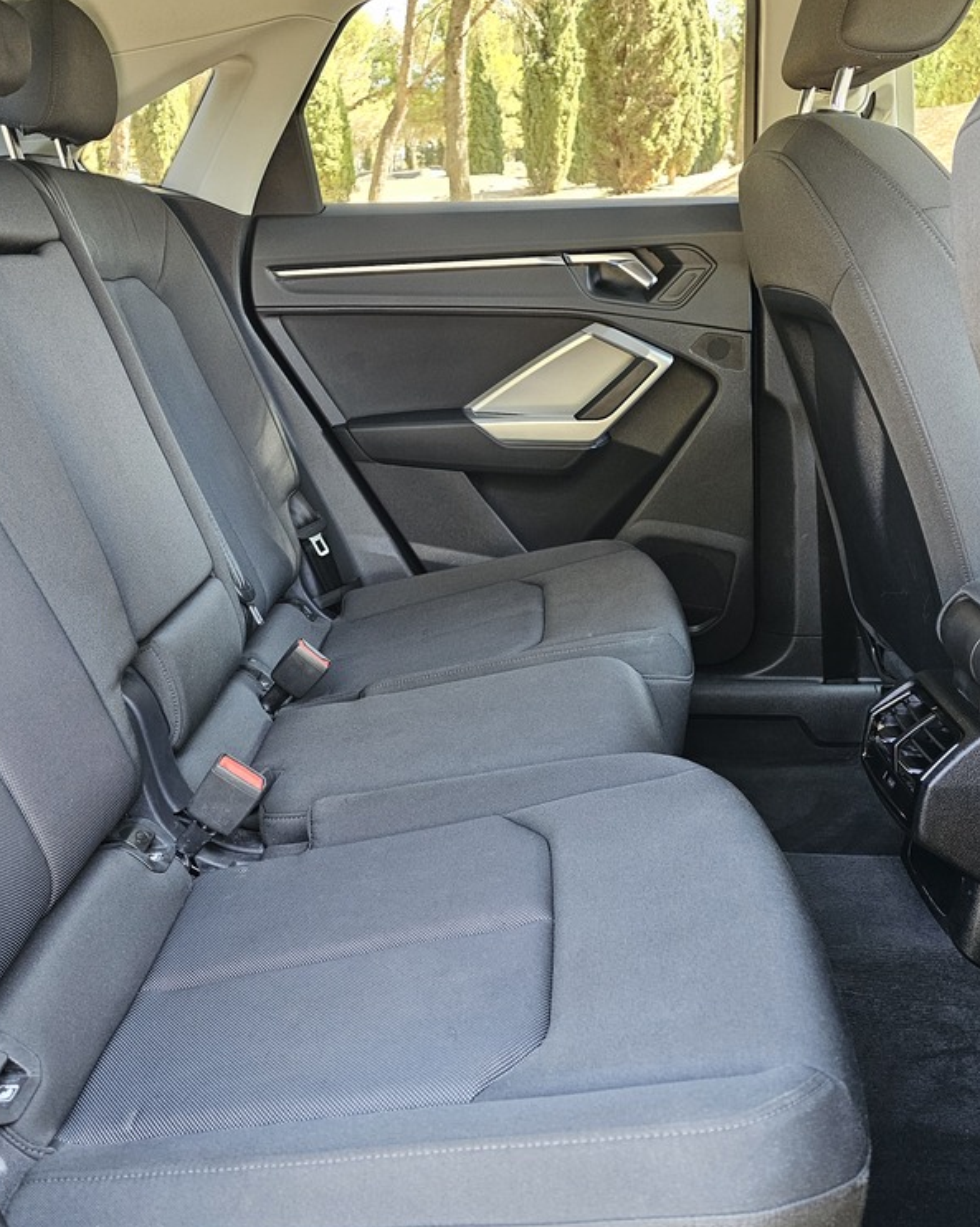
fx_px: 1125
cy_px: 632
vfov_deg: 57.2
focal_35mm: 31
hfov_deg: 46.3
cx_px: 326
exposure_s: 1/120
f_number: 1.7
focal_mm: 6.3
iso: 800
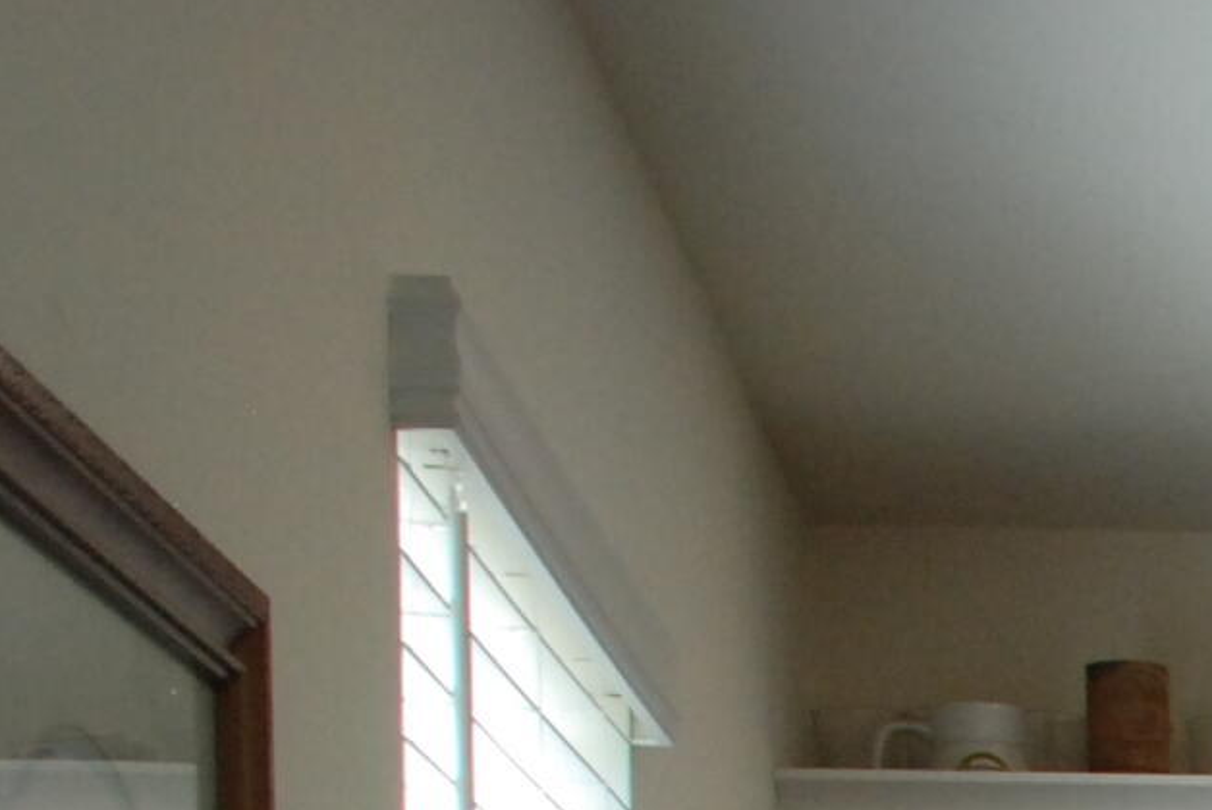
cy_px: 1875
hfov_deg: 13.4
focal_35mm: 129
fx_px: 4347
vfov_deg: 9.6
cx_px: 2520
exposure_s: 1/125
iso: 640
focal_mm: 18
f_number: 5.6
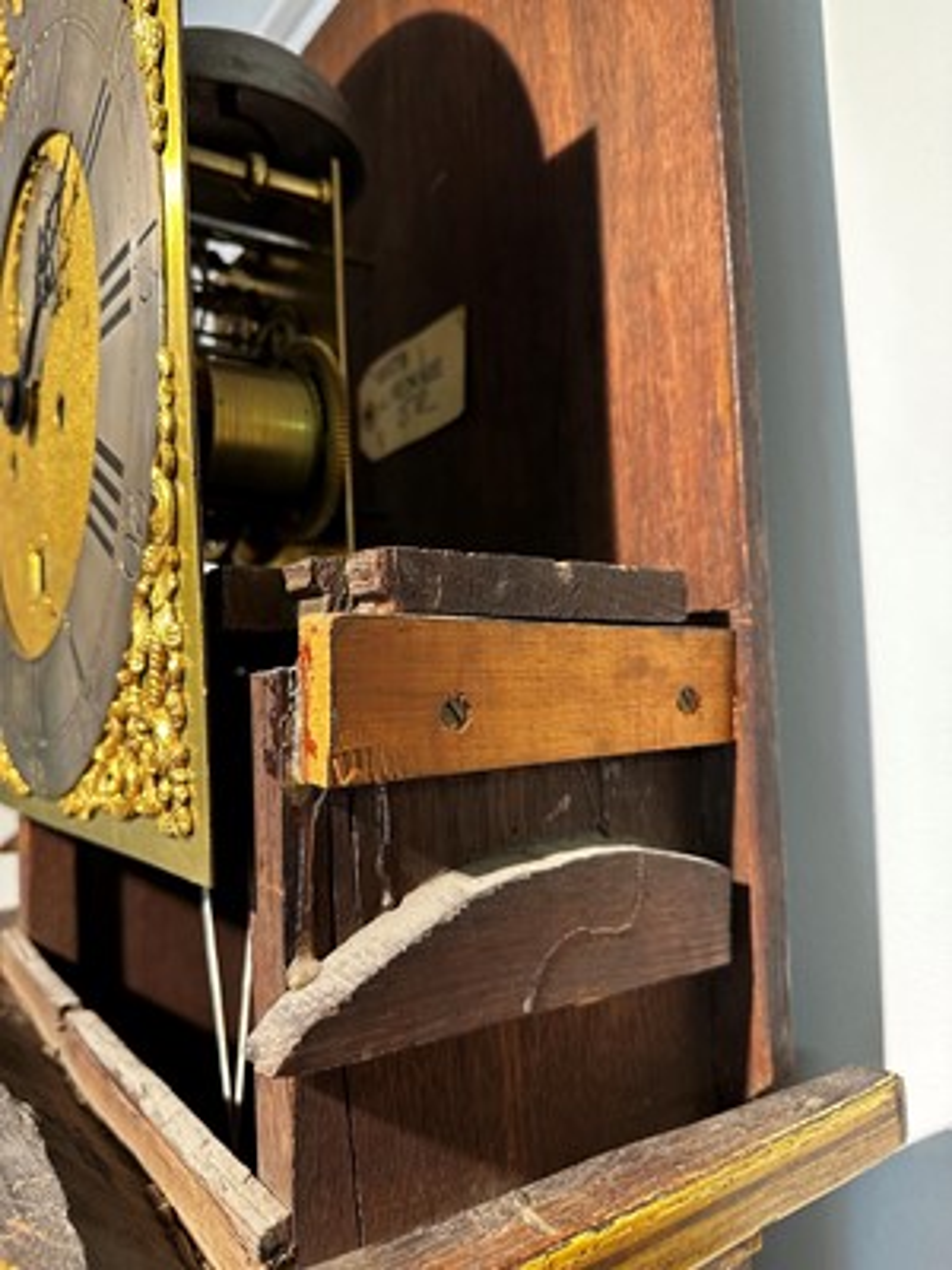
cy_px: 635
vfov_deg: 71.6
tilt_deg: +3.9
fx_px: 880
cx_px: 476
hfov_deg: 56.8
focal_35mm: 24
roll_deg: +1.0
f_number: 1.78
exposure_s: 1/50
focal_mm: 6.86
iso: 250
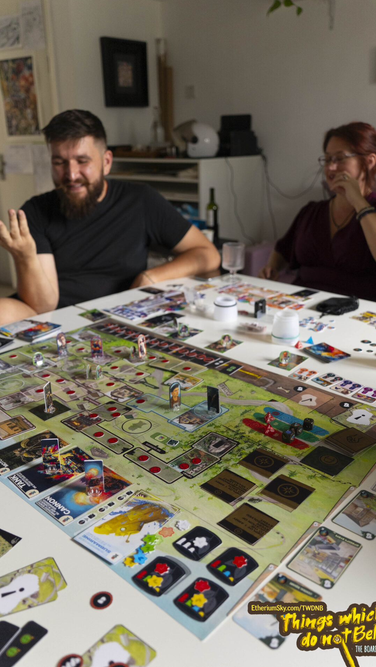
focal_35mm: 41
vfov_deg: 49.4
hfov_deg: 29.0
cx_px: 201
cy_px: 333
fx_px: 726
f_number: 3.5
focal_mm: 39
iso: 1000
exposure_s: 1/60
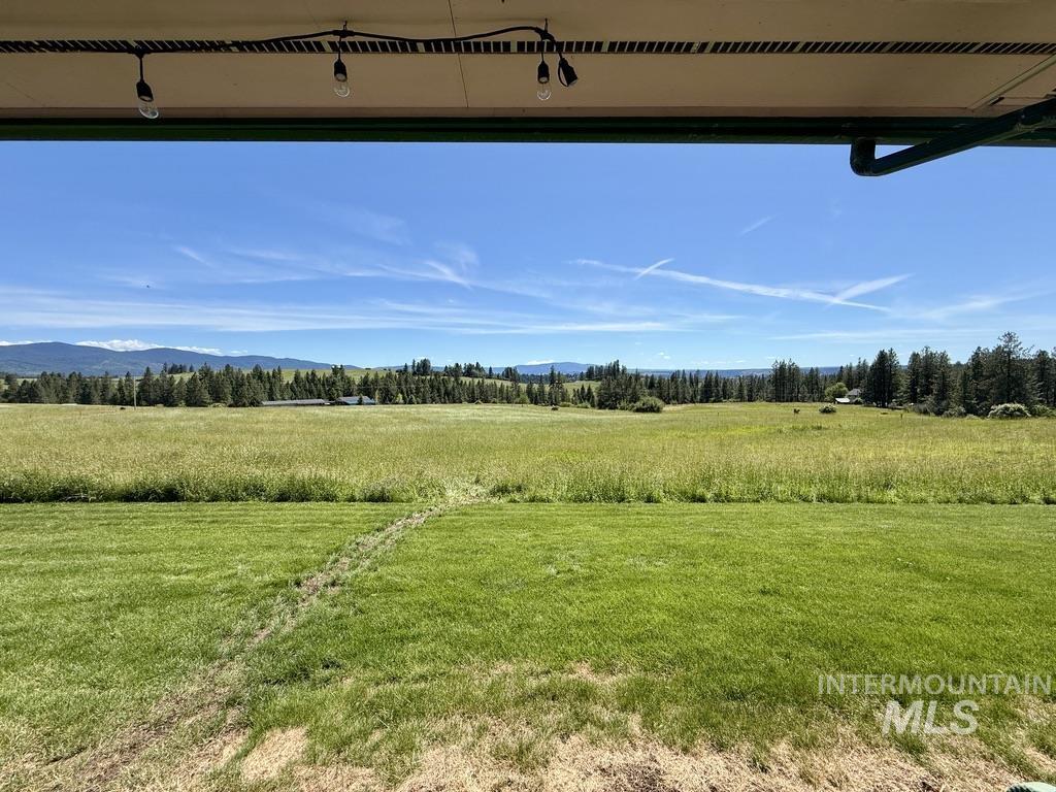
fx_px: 427
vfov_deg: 85.7
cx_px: 528
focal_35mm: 14
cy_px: 396
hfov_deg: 102.1
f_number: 2.2
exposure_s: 1/2611
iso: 50
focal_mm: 2.22
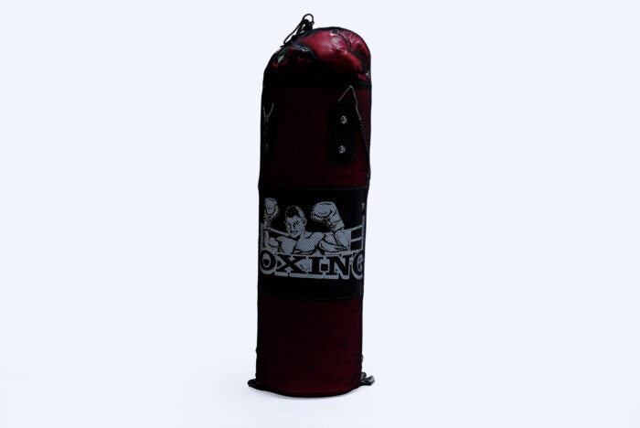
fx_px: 836
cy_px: 214
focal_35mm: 47
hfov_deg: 41.9
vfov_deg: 28.7
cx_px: 320
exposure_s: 1/160
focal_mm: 47
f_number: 9
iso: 3200
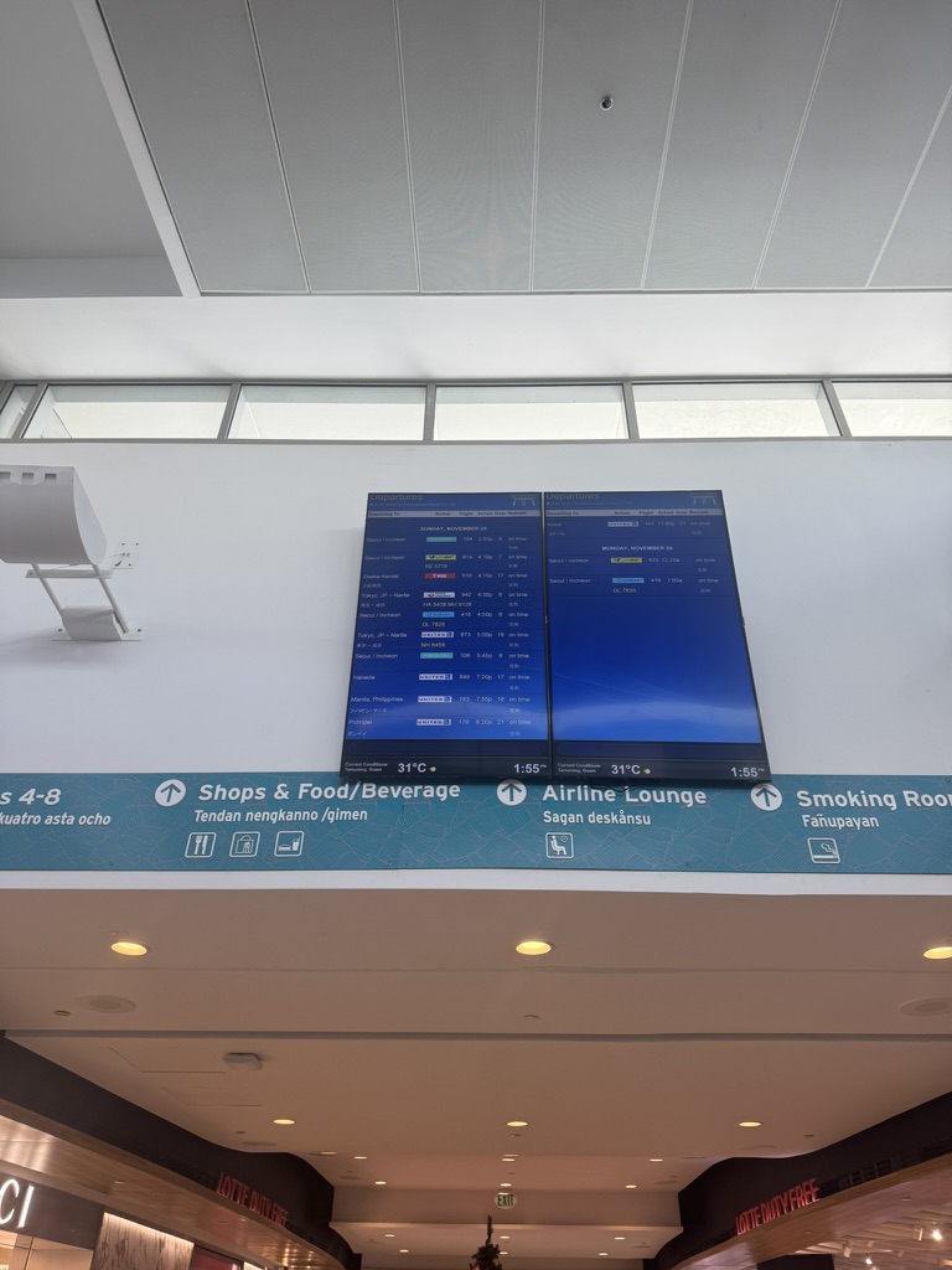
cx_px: 476
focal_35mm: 24
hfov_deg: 56.8
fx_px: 880
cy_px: 635
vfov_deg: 71.6
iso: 64
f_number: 1.78
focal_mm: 6.76
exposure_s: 1/178
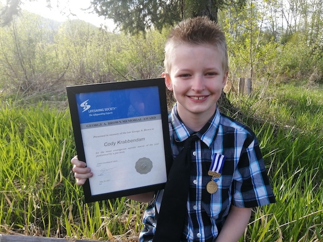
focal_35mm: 27
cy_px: 121
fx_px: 252
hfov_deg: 65.3
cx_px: 162
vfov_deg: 51.4
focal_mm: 3.62
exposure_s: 1/120
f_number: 1.8
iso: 50
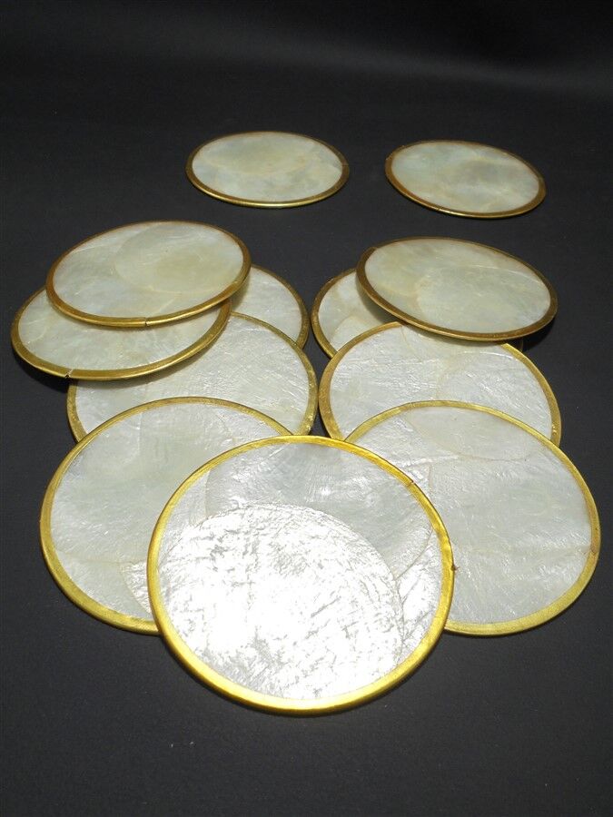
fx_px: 685
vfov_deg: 61.7
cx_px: 306
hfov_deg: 48.2
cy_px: 408
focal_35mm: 29
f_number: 3.7
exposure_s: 1/60
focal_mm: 5.3
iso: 100
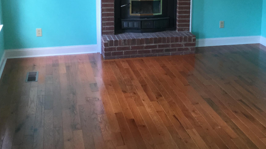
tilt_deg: -11.0
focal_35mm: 58
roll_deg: -3.0
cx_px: 178
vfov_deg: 20.3
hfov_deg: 35.7
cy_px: 17
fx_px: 409
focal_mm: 3.3
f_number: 2.4
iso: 64
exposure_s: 1/30
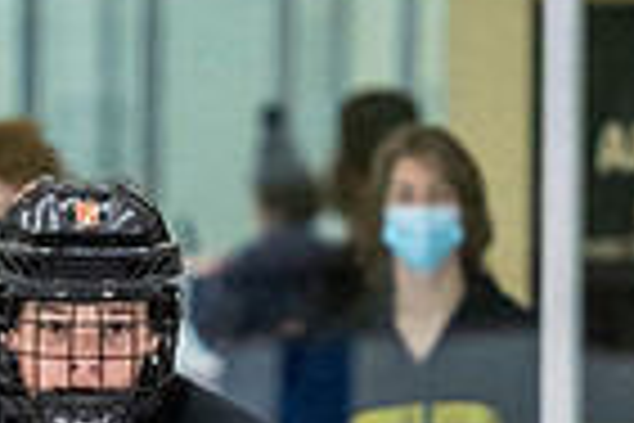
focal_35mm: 918
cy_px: 759
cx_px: 36
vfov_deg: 1.5
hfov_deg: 2.2
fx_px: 16166
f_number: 2.8
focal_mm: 135
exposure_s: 1/640
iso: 2200
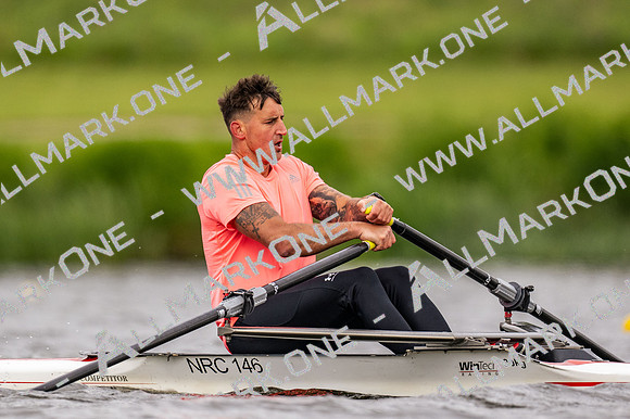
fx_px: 15740
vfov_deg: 1.5
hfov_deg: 2.3
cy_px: 210
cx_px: 315
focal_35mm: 900
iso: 720
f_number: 4
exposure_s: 1/2500
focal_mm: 600
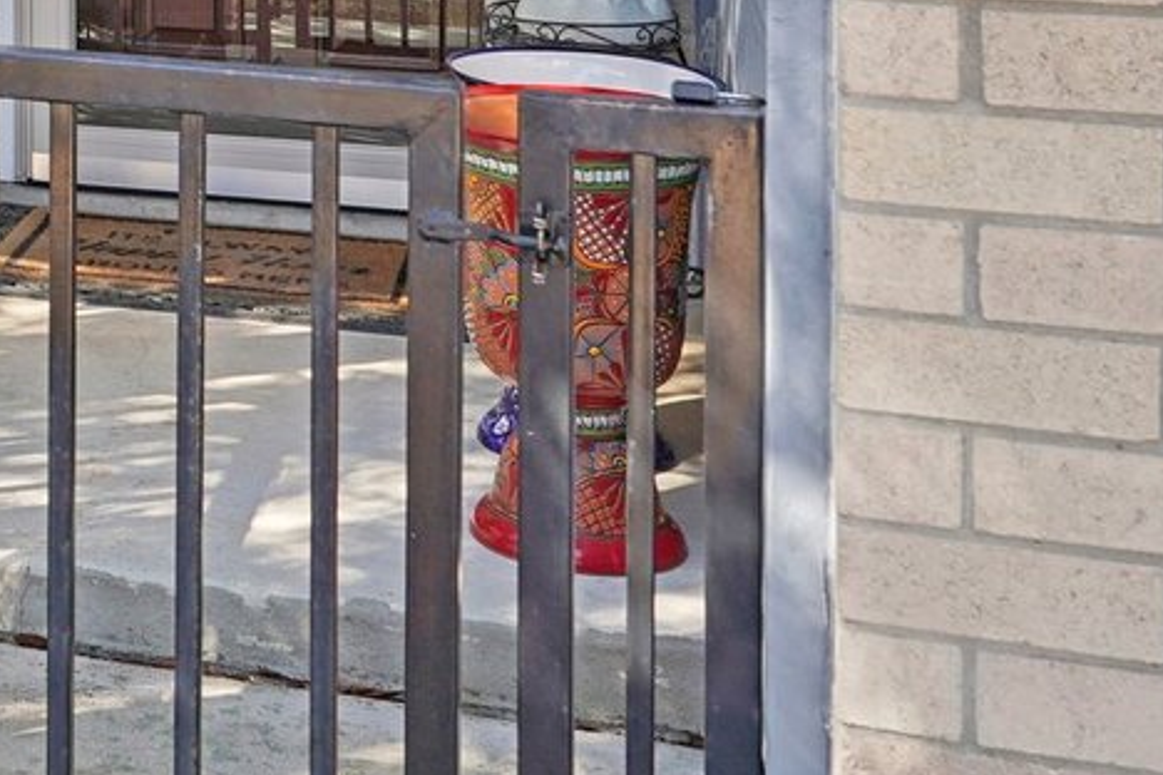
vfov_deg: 15.1
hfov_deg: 21.2
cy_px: -417
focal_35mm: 83
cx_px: -499
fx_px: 2681
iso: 100
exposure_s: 1/40
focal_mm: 24
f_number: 8
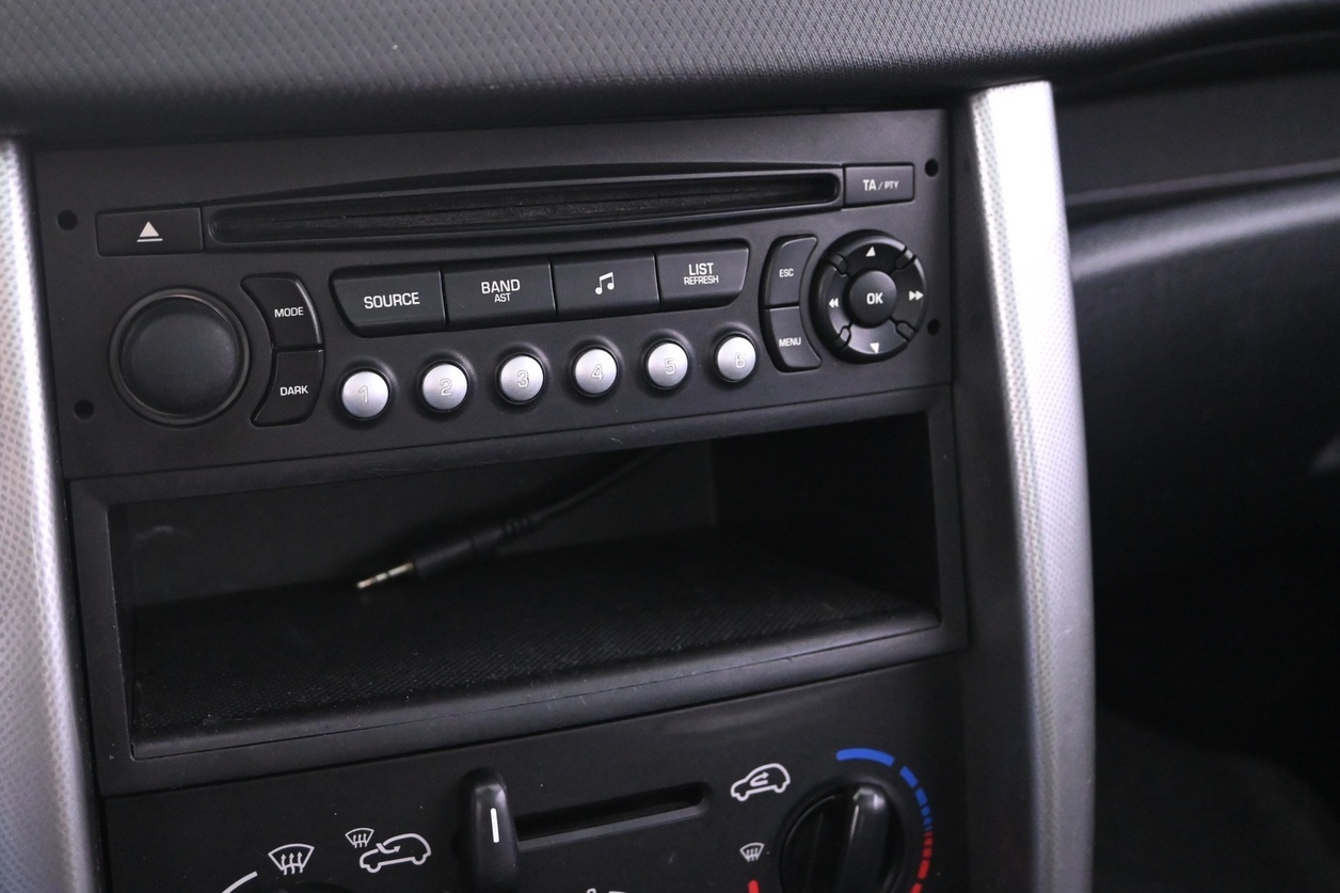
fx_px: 1513
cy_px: 348
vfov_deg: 32.8
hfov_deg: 47.3
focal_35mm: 41
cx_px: 502
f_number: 4
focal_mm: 21
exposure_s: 1/13
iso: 3200
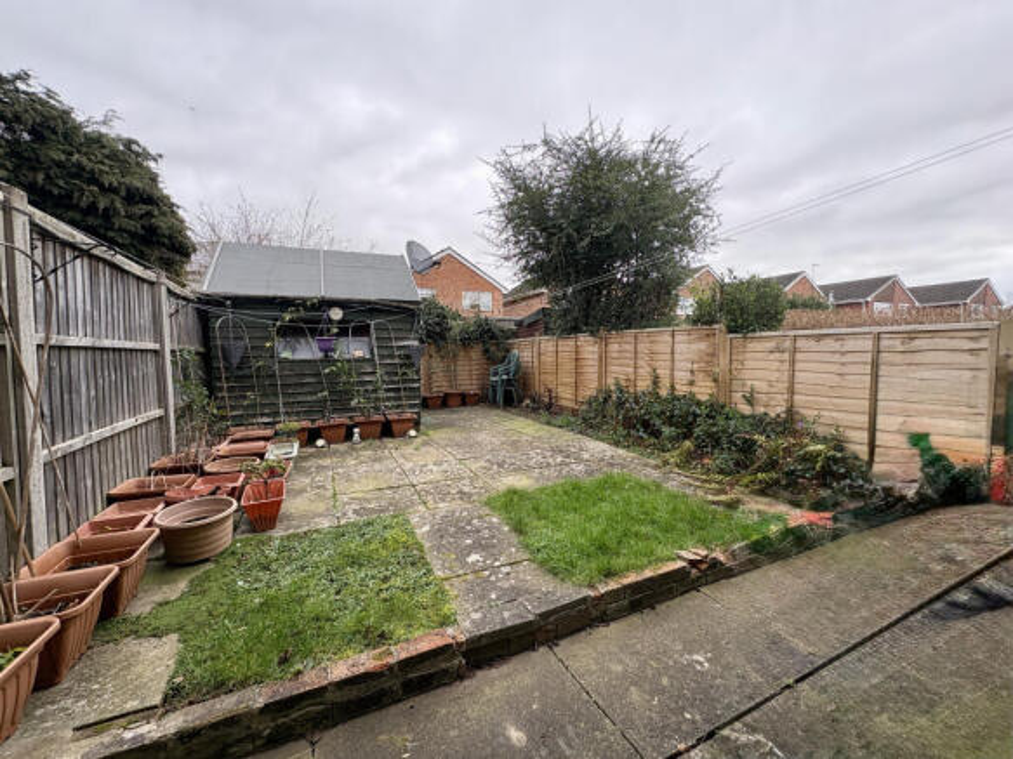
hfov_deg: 102.1
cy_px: 380
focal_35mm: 14
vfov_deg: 85.7
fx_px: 410
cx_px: 506
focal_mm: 2.22
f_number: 2.2
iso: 80
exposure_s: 1/130
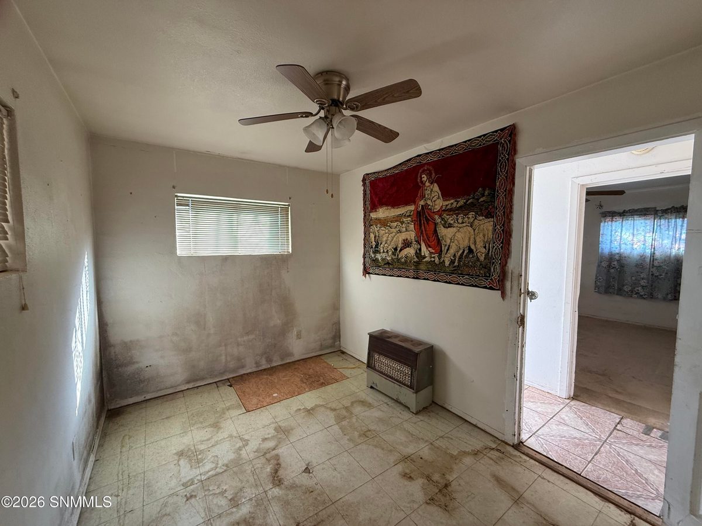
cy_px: 263
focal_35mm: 14
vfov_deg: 85.7
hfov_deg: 102.1
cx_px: 351
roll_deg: +0.1
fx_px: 284
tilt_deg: -4.1
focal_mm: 2.22
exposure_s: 1/120
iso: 400
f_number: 2.2
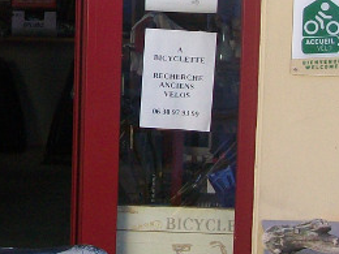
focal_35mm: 134
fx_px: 1312
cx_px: -1
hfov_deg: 14.5
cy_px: 47
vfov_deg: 11.0
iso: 64
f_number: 2.7
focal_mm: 6.1
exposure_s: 1/80
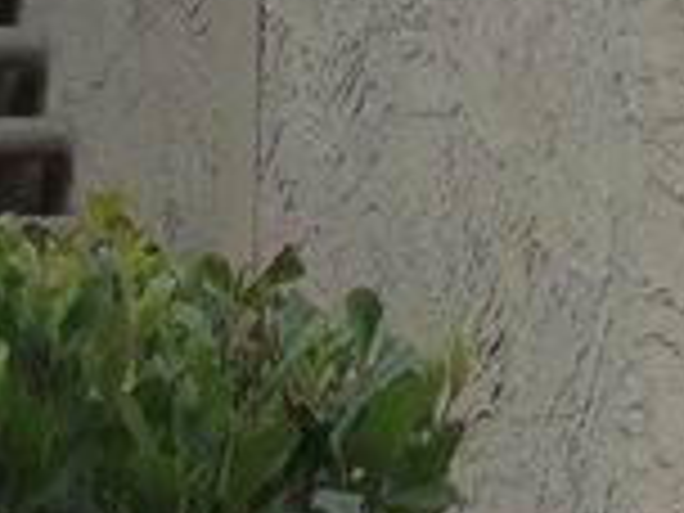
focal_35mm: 236
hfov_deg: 8.3
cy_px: -864
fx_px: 4663
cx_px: 716
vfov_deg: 6.0
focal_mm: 4.28
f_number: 2.4
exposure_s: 1/593
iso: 50
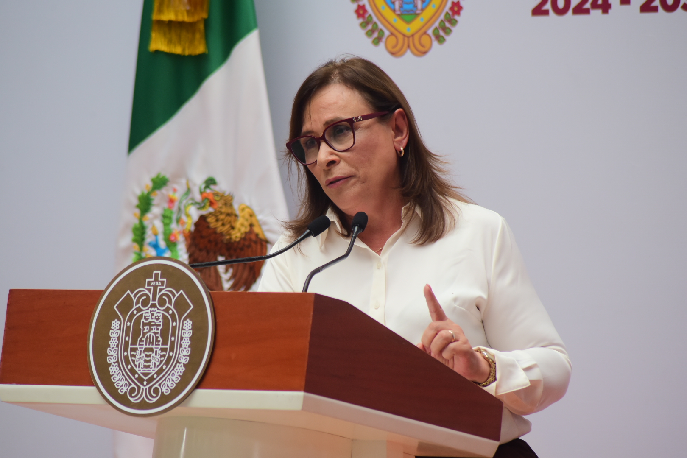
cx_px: 344
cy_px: 229
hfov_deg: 6.9
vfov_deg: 4.6
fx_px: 5725
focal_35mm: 300
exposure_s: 1/400
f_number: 5.6
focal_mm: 300
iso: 1000
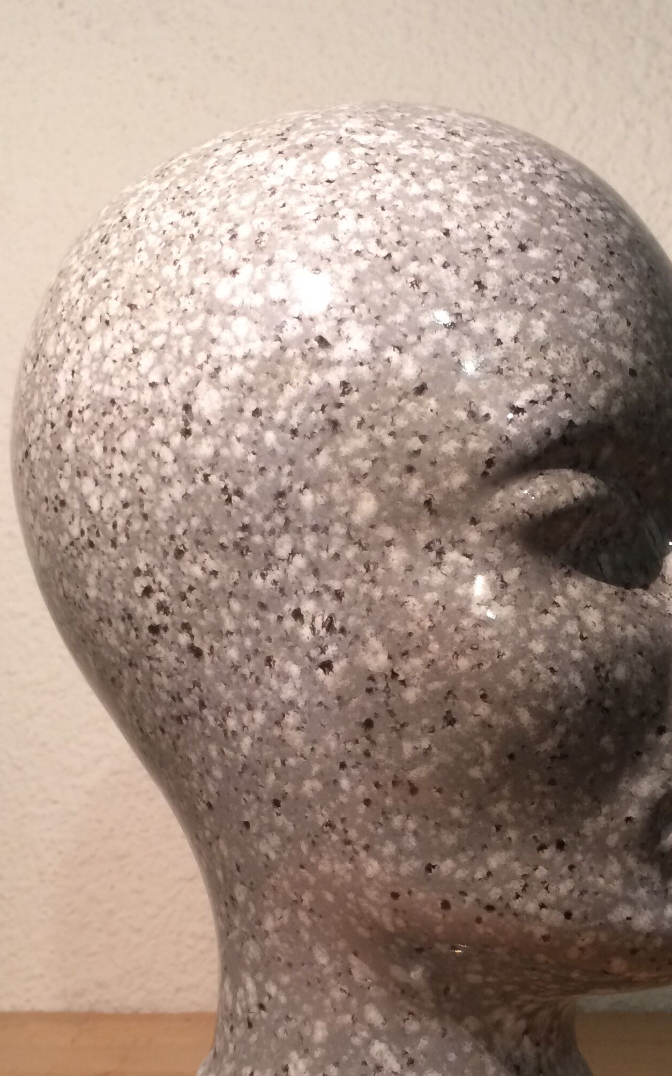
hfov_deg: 25.7
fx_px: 1465
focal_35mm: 50
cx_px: 445
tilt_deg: -3.0
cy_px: 693
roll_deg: +0.8
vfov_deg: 39.9
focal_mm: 4.15
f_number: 2.2
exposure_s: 1/33
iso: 100
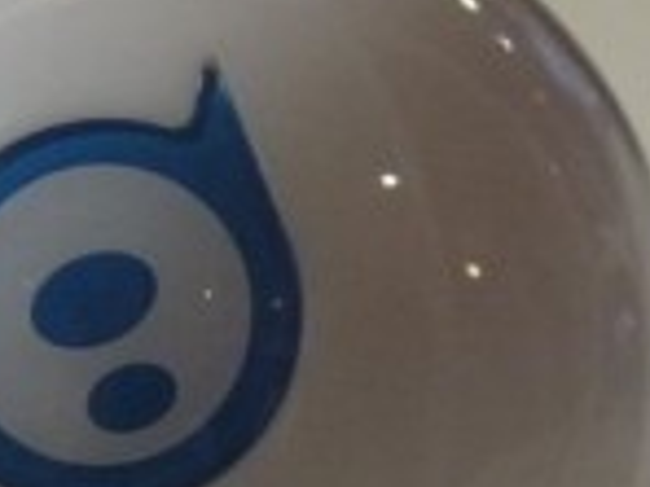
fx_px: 3286
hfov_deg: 11.3
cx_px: 189
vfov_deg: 8.5
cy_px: 448
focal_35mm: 175
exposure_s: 1/40
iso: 800
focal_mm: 22
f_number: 4.4
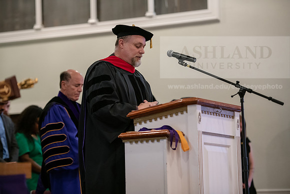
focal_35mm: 122
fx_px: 983
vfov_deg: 11.2
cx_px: 145
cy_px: 97
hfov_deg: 16.8
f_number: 2.8
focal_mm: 122
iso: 2000
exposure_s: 1/200
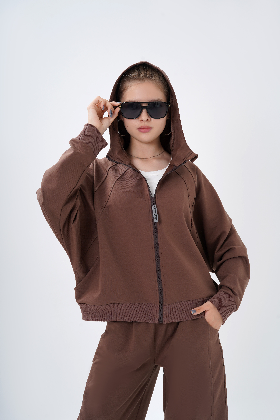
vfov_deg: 39.6
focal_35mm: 50
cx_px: 140
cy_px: 210
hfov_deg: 27.0
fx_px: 583
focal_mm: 50
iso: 100
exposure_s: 1/160
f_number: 9
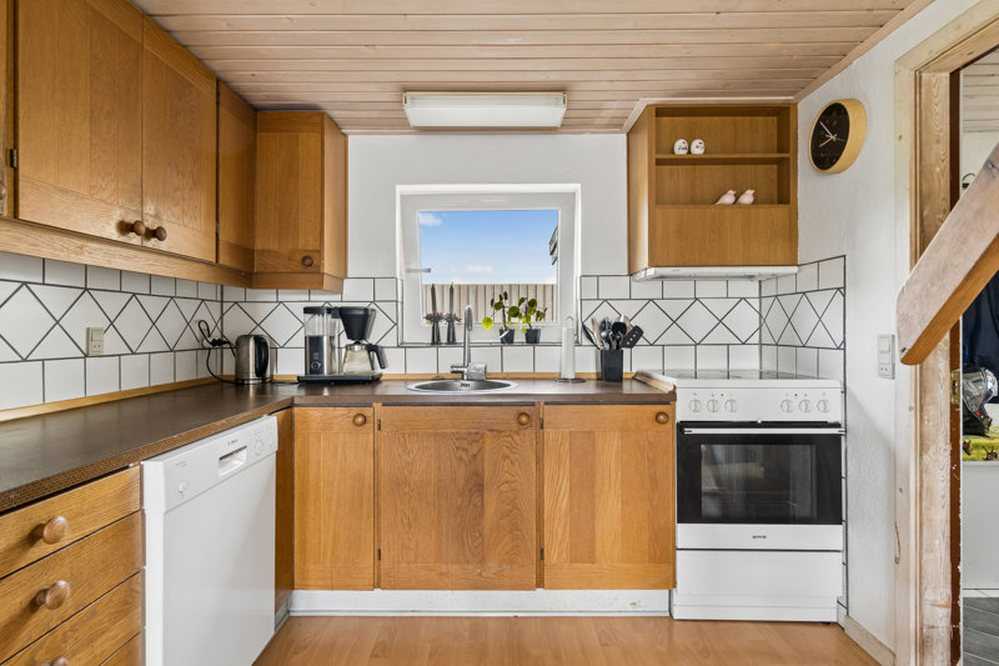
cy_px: 333
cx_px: 500
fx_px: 499
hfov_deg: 90.0
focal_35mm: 18
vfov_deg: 67.4
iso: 200
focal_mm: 12
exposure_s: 1/8
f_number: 8
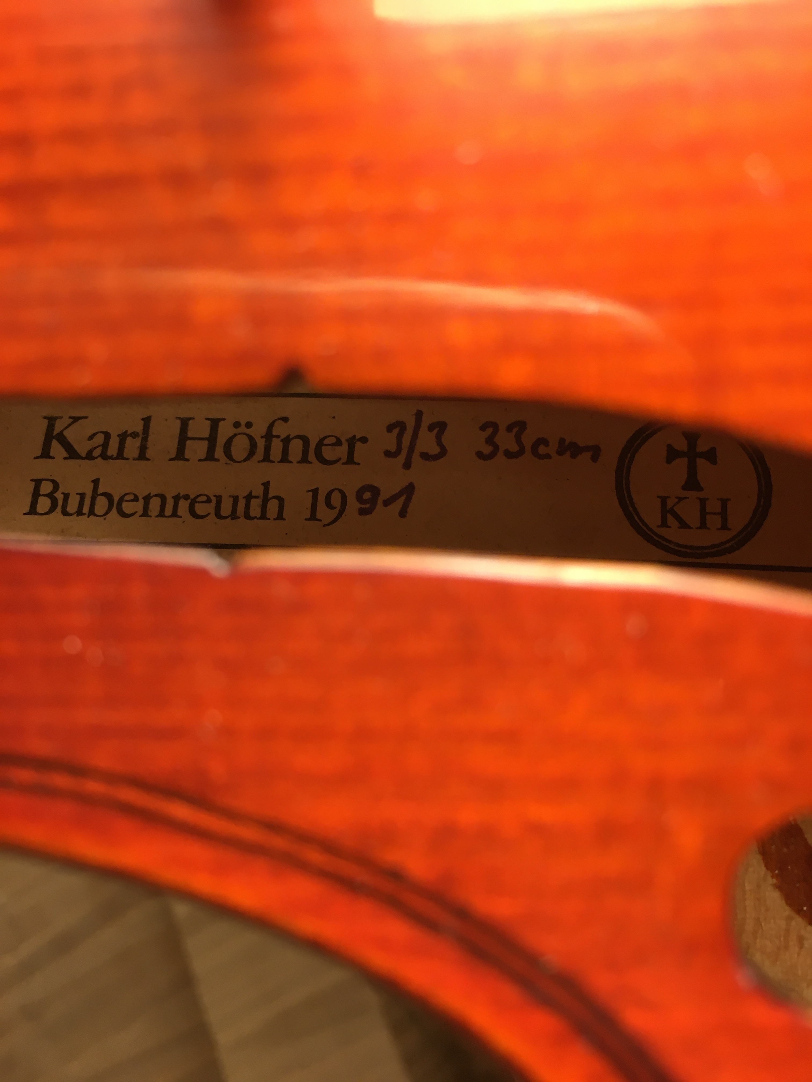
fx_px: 907
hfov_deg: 48.2
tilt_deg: -69.6
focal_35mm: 29
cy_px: 541
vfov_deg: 61.7
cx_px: 406
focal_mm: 4.15
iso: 80
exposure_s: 1/33
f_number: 2.2
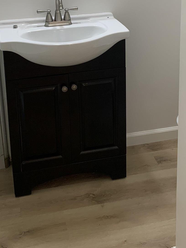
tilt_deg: -14.0
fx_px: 394
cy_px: 26
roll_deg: +2.0
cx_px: 95
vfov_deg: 33.2
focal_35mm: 55
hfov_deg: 26.6
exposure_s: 1/60
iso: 64
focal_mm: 4.25
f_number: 1.8
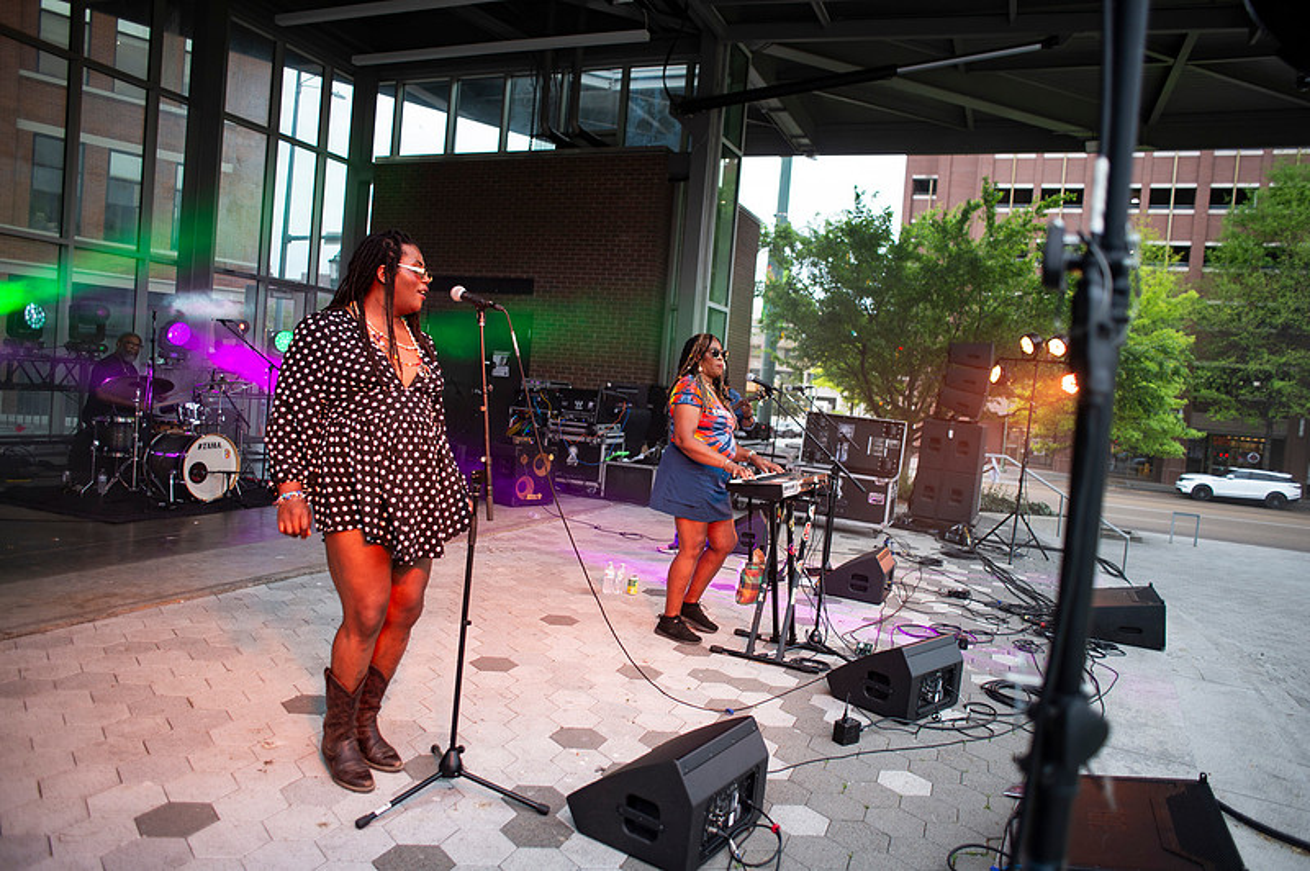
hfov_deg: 73.8
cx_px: 655
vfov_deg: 53.1
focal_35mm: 24
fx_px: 873
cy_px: 436
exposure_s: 1/125
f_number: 2.8
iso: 400
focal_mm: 24
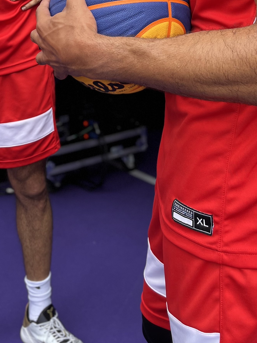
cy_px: -32
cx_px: 132
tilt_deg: -3.6
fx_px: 584
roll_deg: -0.5
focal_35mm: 59
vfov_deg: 29.5
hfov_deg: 24.8
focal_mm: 5.1
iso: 40
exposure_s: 1/122
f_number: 1.6
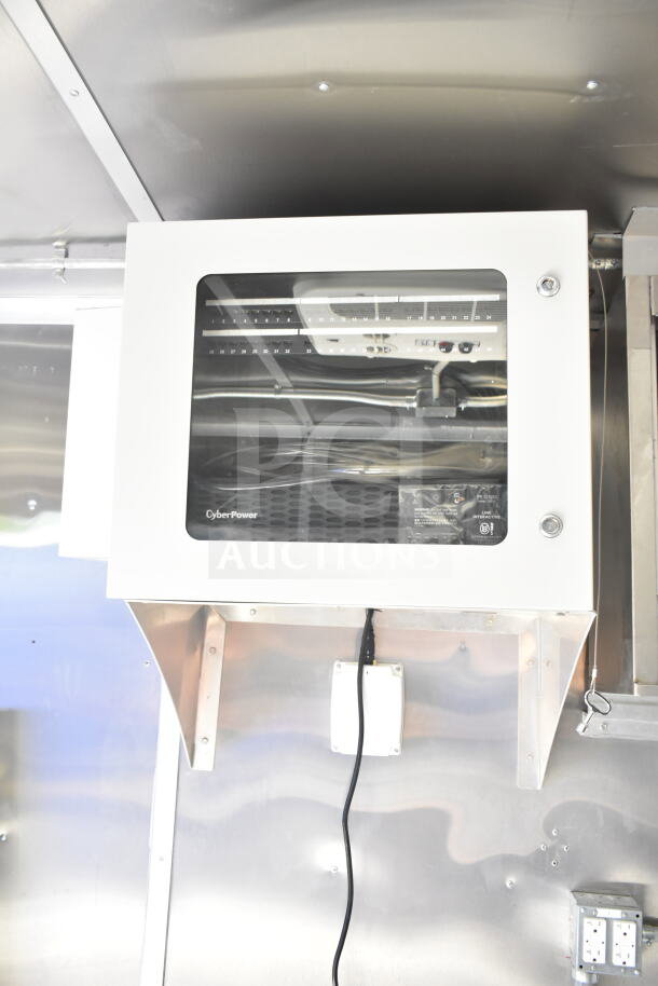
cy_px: 493
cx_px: 329
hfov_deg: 43.6
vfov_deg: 61.9
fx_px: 822
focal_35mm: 30
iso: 1600
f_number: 5
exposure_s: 1/100
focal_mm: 20
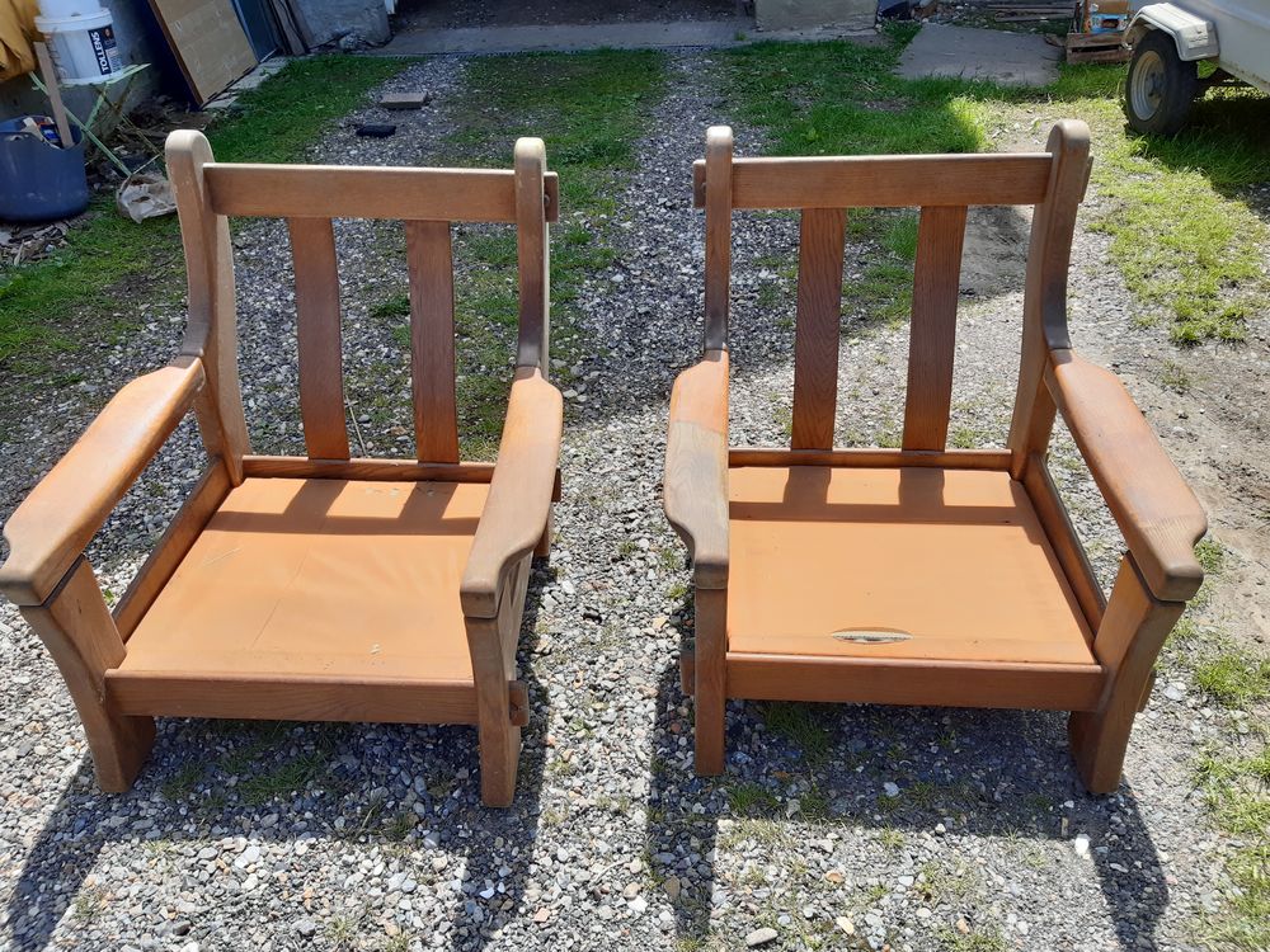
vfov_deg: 53.1
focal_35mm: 26
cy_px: 476
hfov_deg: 67.3
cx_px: 635
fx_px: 954
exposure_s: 1/1011
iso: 40
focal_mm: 3.92
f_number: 1.7
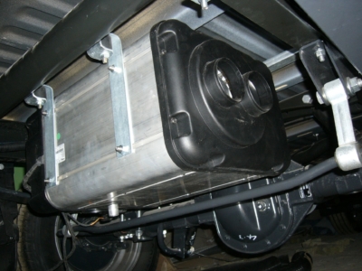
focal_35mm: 35
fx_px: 366
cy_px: 136
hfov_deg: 52.6
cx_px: 181
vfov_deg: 40.7
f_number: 2.8
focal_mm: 5.8
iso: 100
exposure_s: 1/60
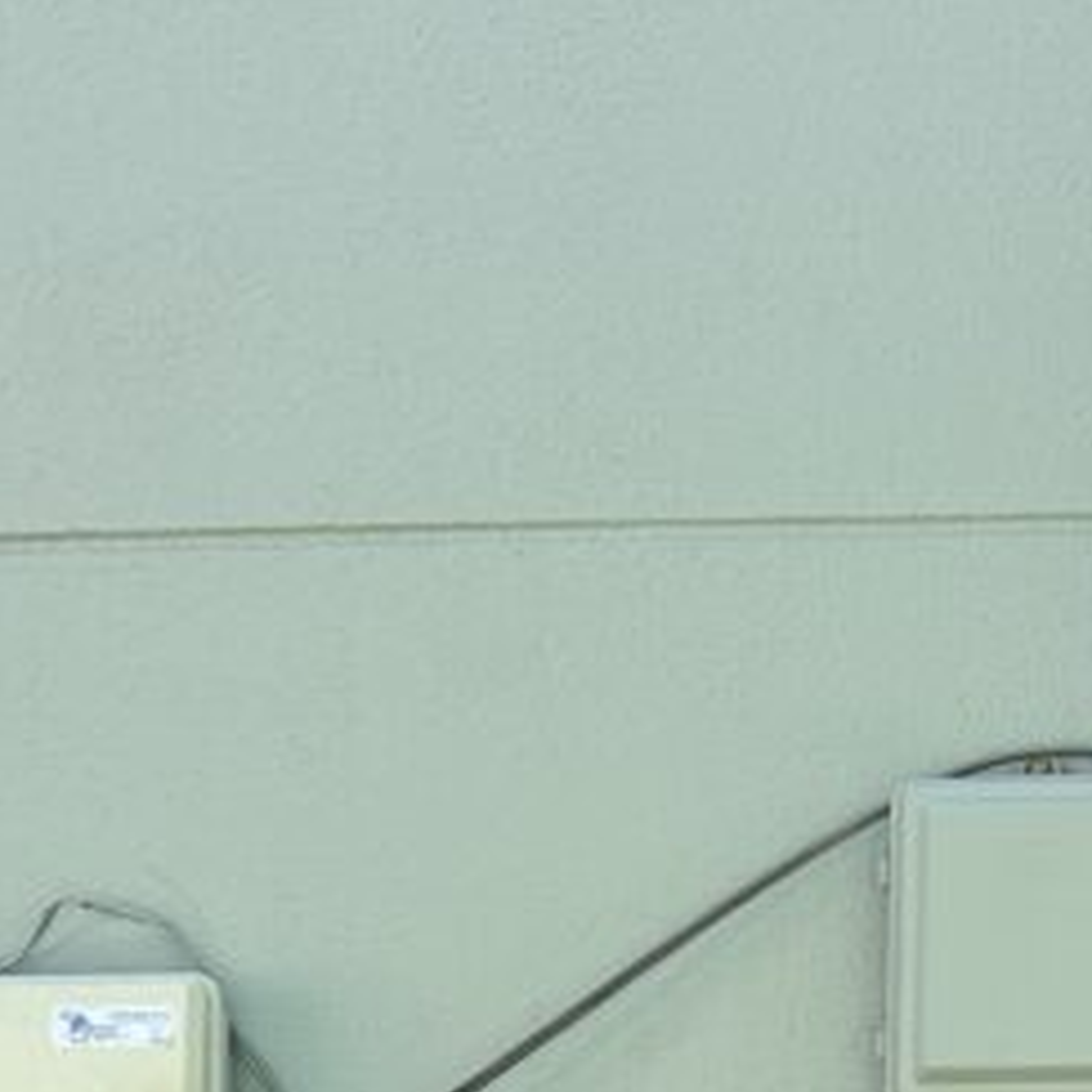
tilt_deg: -7.0
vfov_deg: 15.7
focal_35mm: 89
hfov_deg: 19.5
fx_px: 3176
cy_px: 2130
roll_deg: -1.2
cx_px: 595
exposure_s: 1/843
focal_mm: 6.86
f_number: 1.78
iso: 80
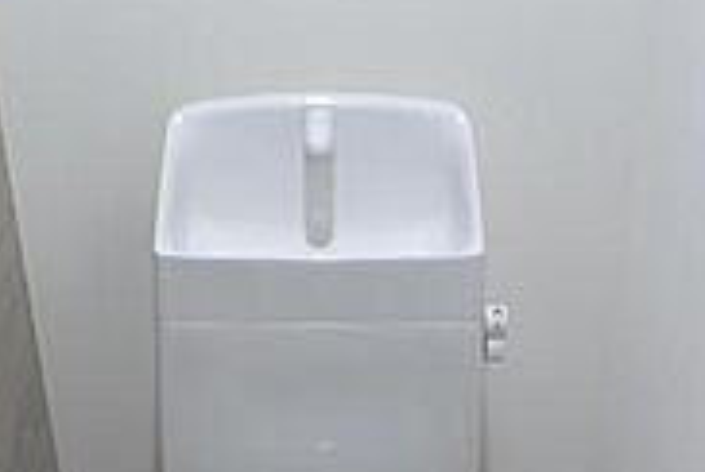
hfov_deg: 25.6
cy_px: 530
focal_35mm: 79
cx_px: 322
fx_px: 1550
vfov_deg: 16.8
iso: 80
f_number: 2
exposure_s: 1/10
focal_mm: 5.1
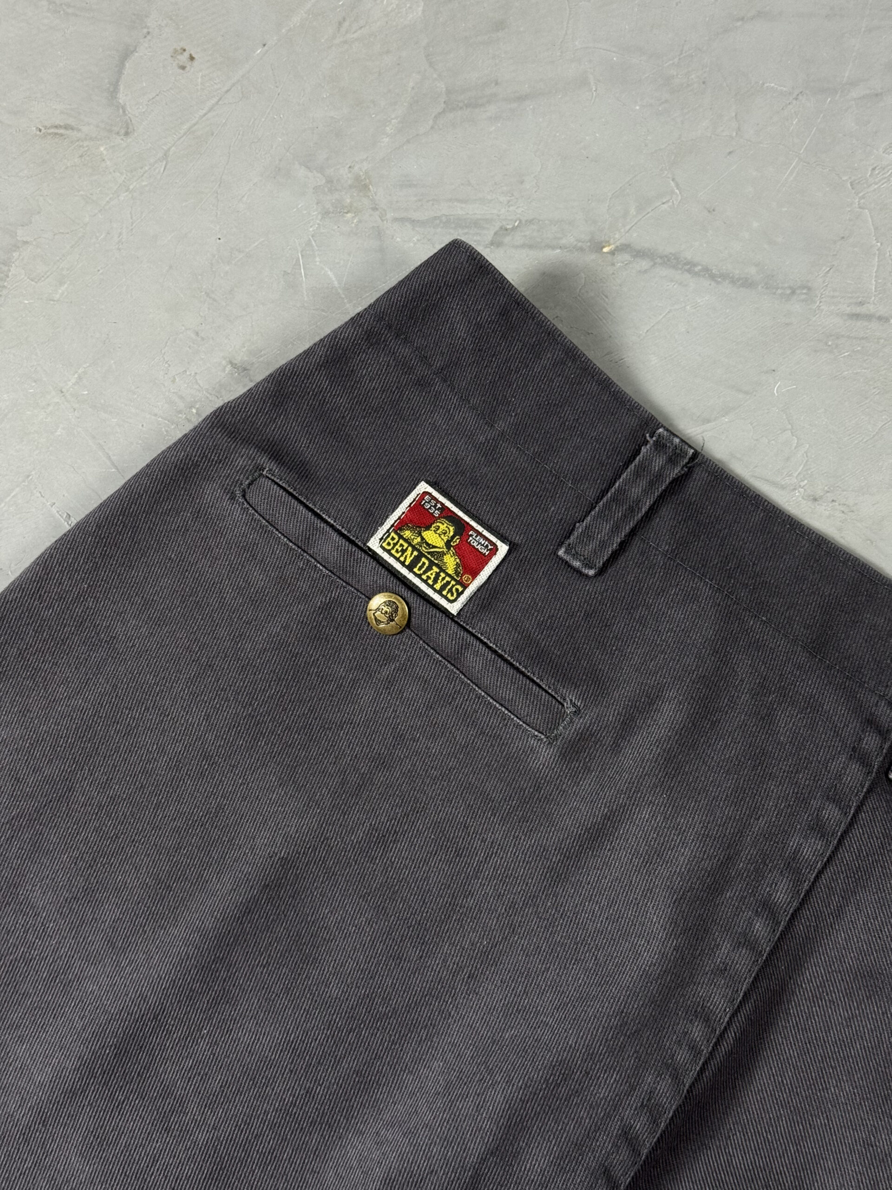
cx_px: 446
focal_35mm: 48
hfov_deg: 30.3
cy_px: 595
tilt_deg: -78.3
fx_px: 1649
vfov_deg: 39.7
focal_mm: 6.76
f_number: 1.78
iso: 250
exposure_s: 1/60
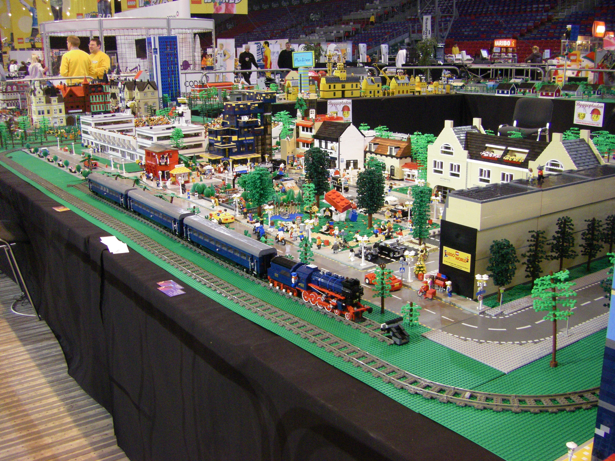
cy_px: 230
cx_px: 308
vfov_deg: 37.7
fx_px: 675
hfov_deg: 49.0
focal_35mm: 38
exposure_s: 1/50
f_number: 3.5
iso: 500
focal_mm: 6.3
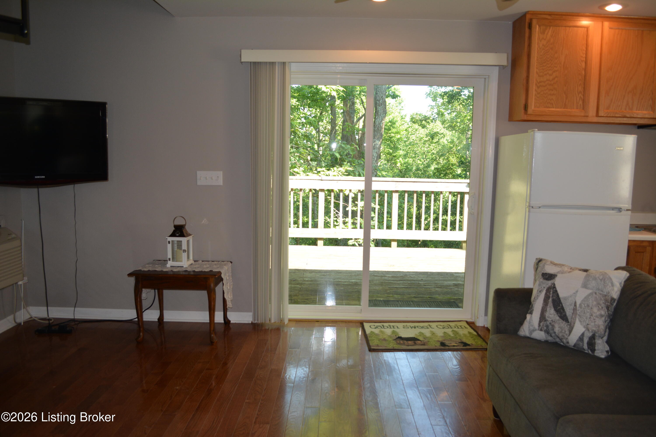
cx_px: 328
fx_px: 492
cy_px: 218
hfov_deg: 67.4
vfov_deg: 47.9
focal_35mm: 27
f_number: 3.5
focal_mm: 18
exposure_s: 1/125
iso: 360
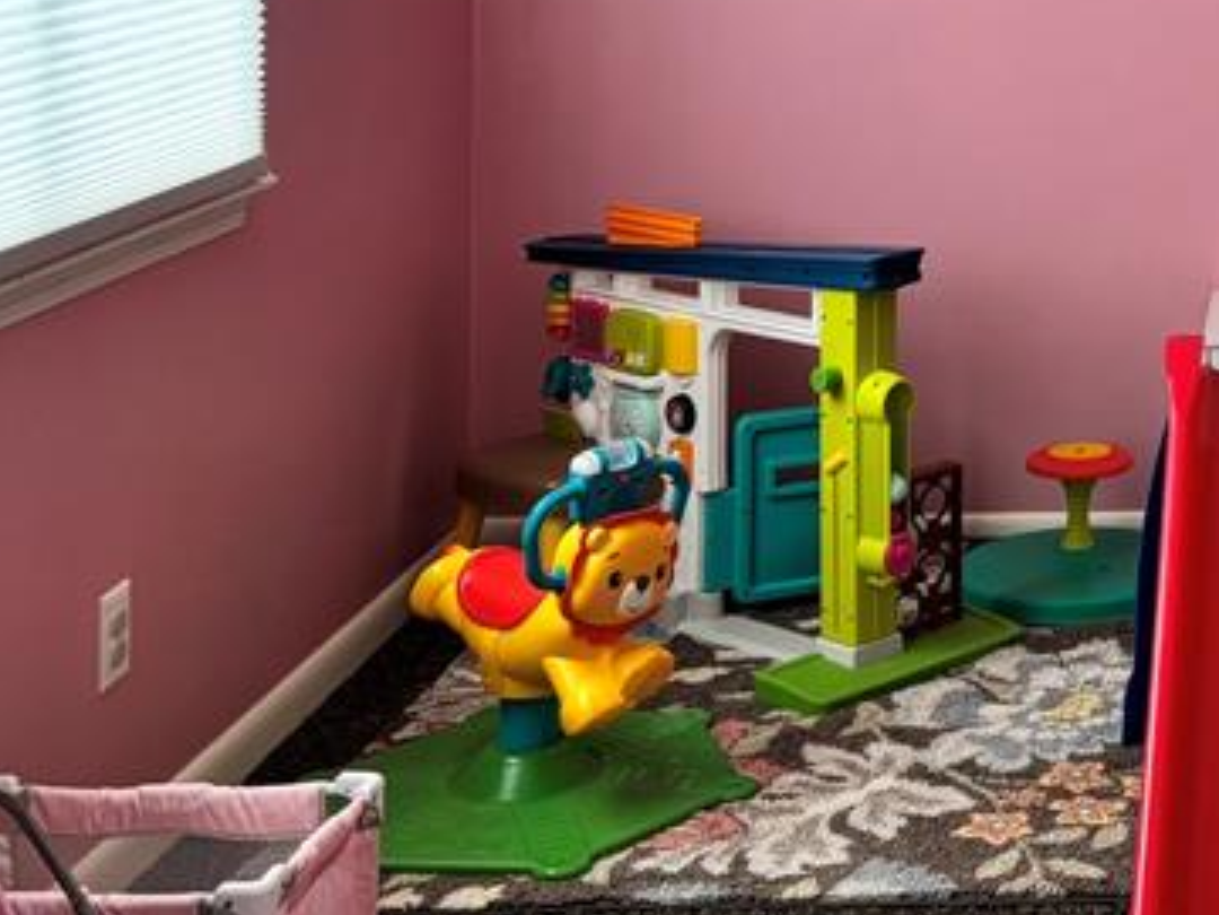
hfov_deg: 24.0
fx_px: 2606
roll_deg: -0.4
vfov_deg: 18.5
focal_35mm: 74
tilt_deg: +1.0
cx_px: 1459
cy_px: -268
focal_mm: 5.96
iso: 125
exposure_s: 1/110
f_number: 1.6
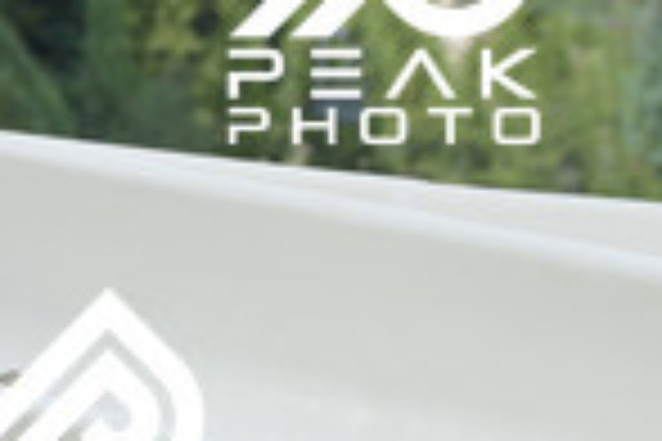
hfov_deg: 3.9
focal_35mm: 530
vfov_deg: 2.6
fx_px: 9745
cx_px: 68
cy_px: 421
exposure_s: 1/640
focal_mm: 195
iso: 450
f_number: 6.3
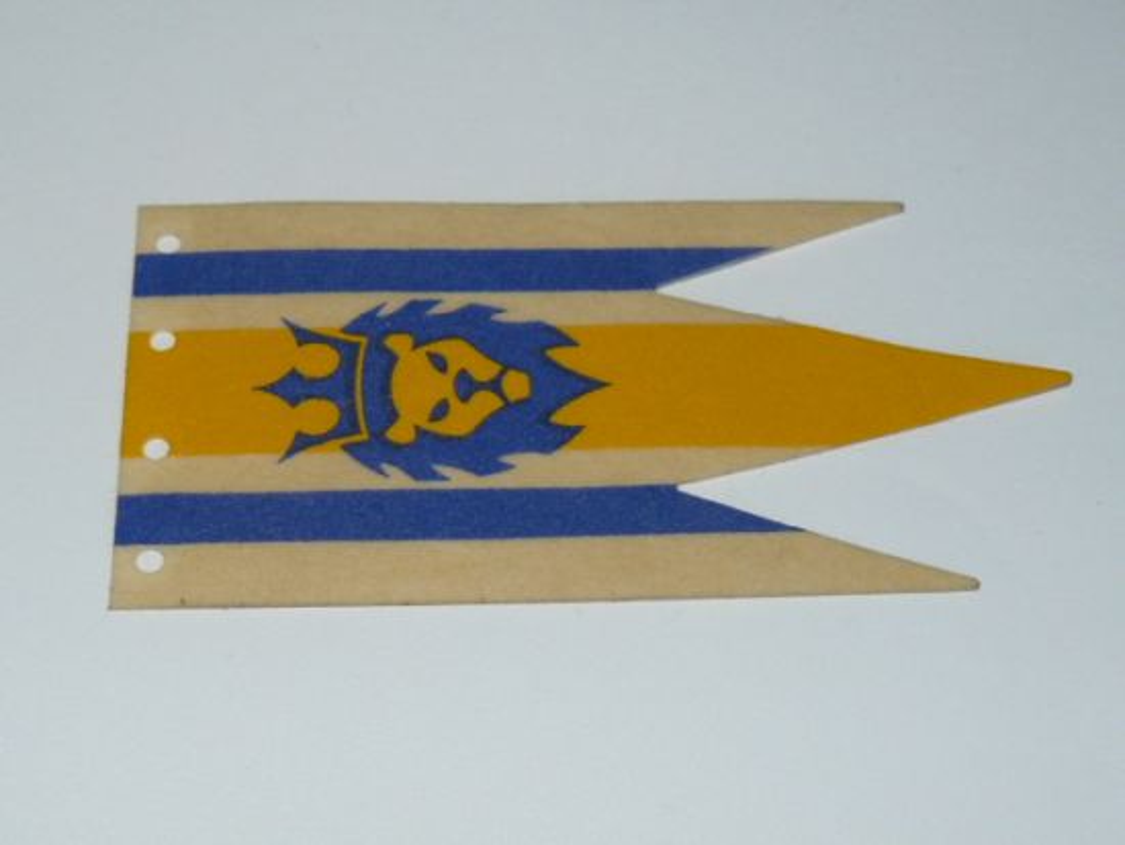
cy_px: 422
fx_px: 1821
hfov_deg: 34.3
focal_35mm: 56
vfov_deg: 26.1
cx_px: 562
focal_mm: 6.2
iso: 100
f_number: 4
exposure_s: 1/30
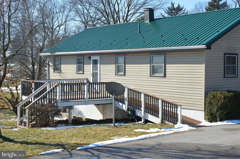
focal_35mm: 52
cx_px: 120
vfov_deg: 25.7
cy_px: 80
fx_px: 350
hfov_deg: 37.9
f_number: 8
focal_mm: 35
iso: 100
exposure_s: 1/250
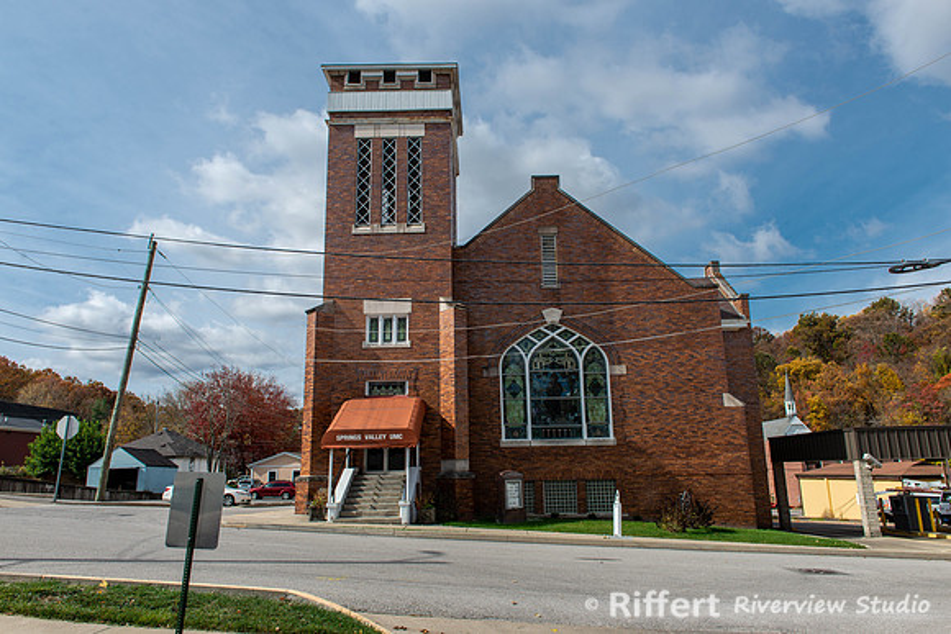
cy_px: 317
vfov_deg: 53.2
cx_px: 476
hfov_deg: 73.7
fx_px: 634
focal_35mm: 24
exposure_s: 1/250
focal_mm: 24
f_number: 9
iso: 100
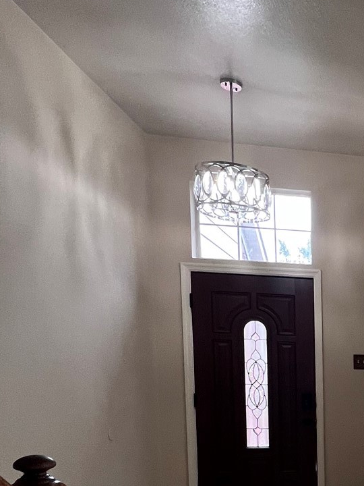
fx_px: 519
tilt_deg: -7.2
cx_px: 512
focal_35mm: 37
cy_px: 433
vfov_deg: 45.7
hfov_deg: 28.7
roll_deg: -2.1
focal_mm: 1.57
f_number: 1.8
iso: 100
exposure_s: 1/120
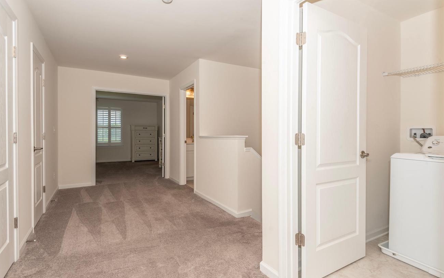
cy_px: 136
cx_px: 213
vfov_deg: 65.0
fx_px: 218
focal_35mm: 18
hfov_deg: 91.0
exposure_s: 1/60
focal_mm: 16
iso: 400
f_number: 11
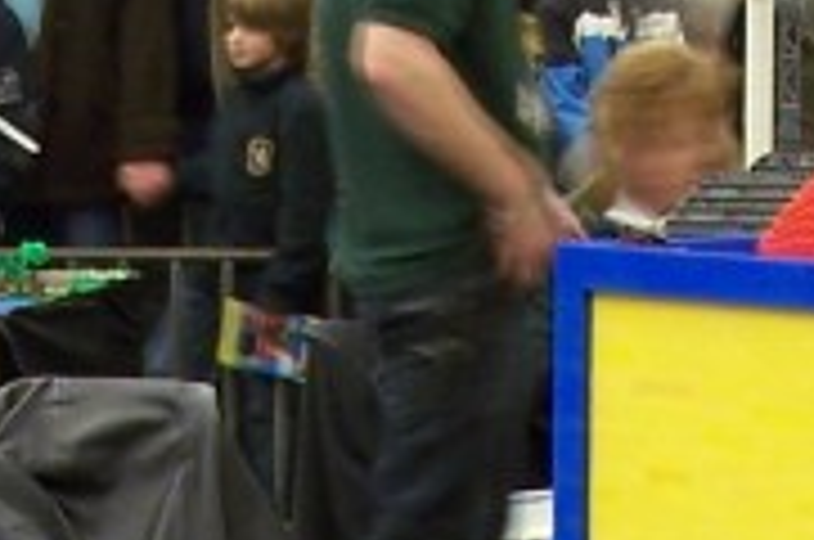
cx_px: 486
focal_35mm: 283
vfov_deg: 4.7
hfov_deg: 7.3
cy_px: 1467
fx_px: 6388
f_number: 3
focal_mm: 8
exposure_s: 1/2
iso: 80
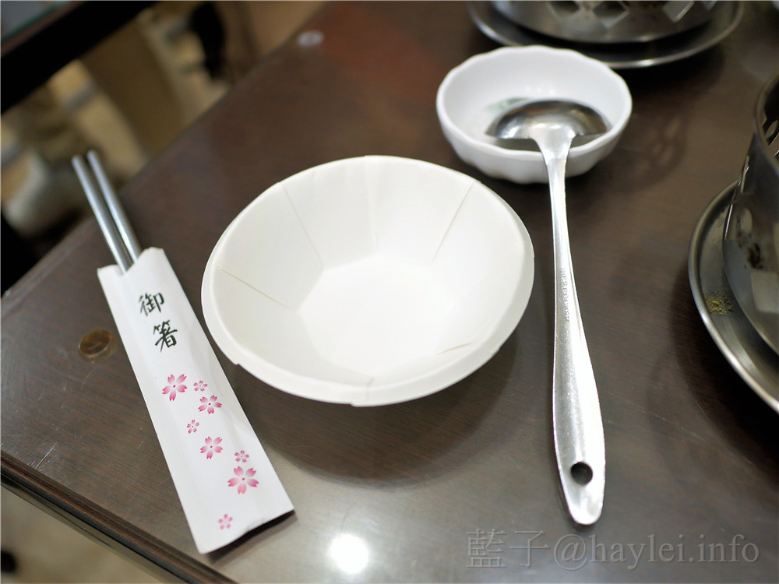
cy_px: 292
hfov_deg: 60.0
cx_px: 390
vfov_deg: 46.8
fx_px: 675
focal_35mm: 30
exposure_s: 1/60
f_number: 1.7
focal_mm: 15
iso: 400
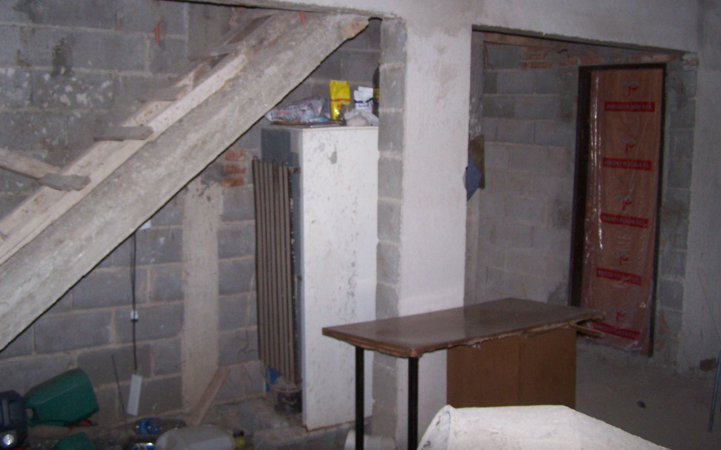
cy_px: 191
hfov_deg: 48.2
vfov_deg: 31.2
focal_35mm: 41
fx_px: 806
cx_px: 364
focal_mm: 6.3
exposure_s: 1/60
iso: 140
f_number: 2.8
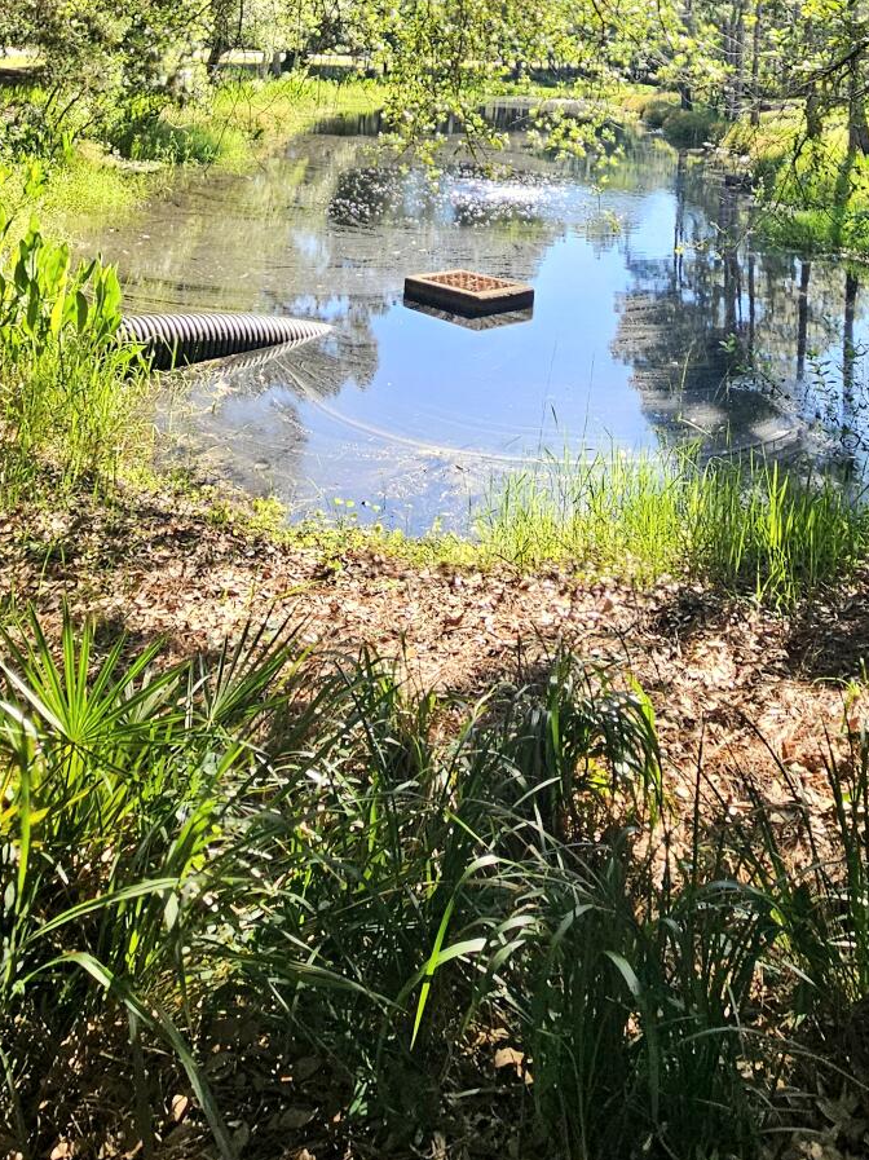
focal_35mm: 29
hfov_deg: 47.9
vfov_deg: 45.9
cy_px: -115
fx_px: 971
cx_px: 520
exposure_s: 1/370
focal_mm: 2.2
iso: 50
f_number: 2.2
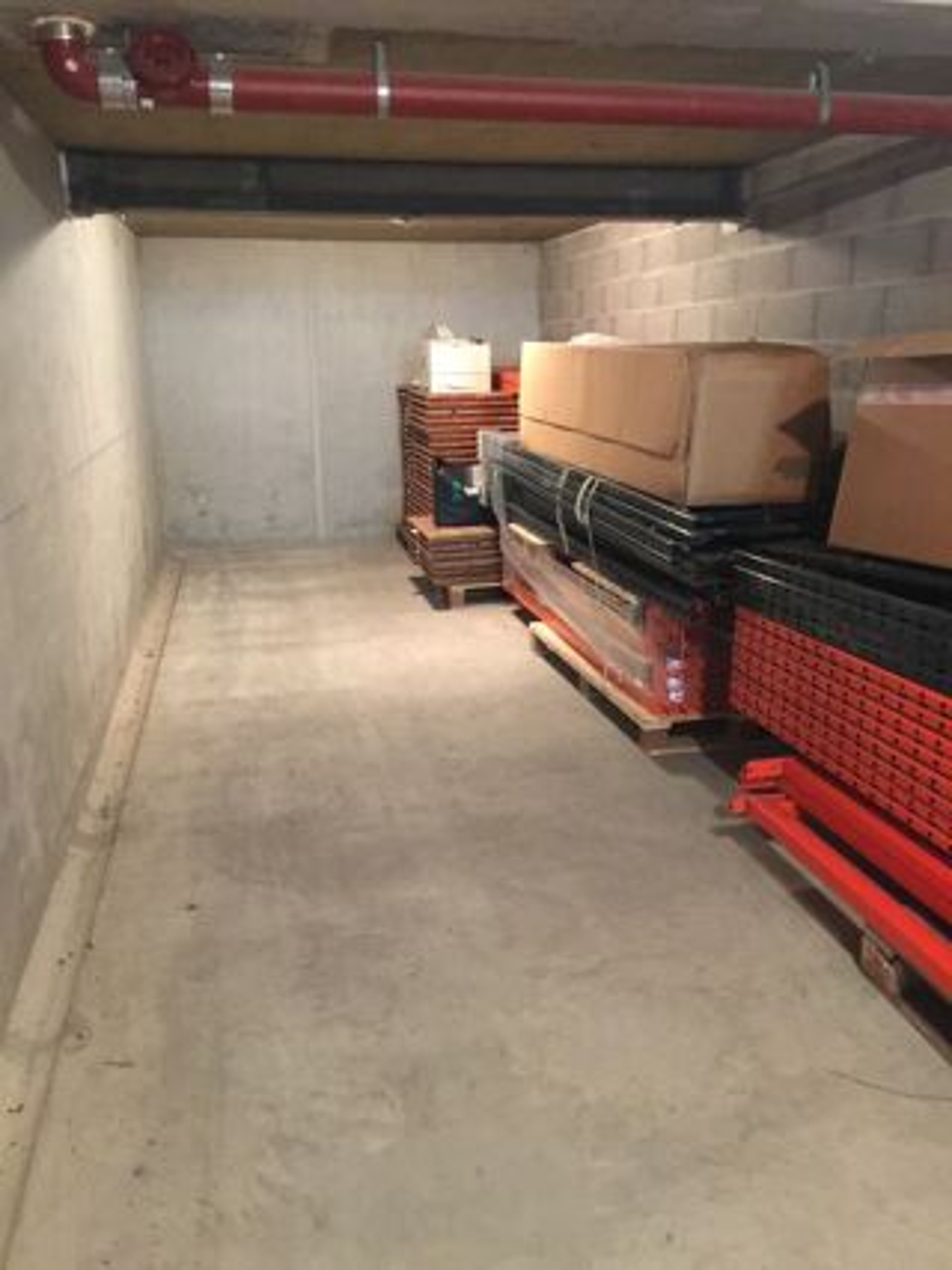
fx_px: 1064
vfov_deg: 61.7
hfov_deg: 48.2
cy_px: 635
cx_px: 476
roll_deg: -0.2
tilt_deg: -13.5
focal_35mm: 29
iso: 200
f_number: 2.2
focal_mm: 4.15
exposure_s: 1/8
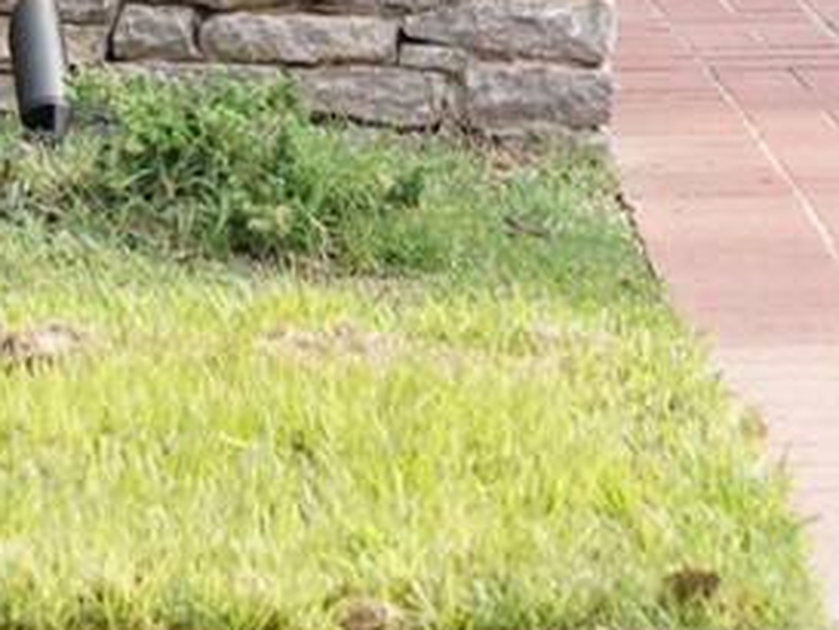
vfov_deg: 4.8
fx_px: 7177
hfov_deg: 6.7
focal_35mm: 296
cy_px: -1257
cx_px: 252
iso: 100
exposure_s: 1/100
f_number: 5.6
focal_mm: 42
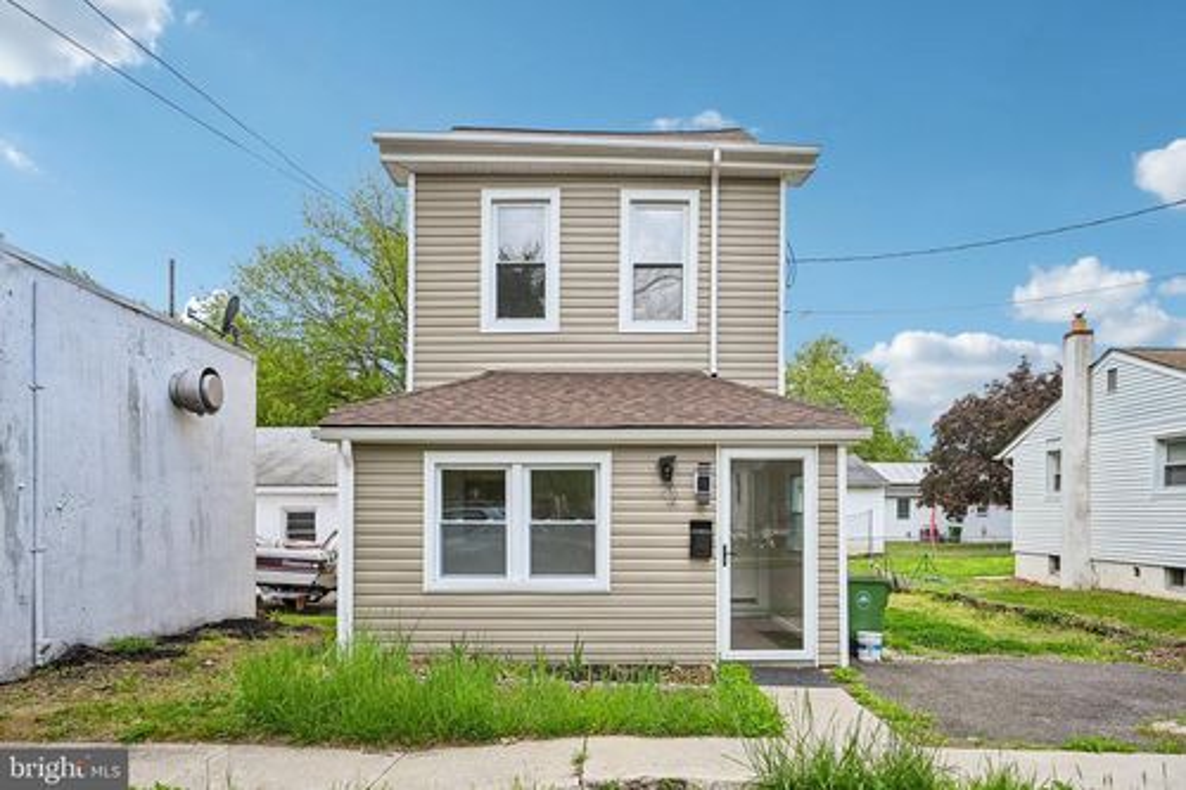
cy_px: 395
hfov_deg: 82.6
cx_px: 593
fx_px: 675
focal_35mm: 20
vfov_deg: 60.7
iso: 800
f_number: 8
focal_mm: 20.5
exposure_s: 1/500
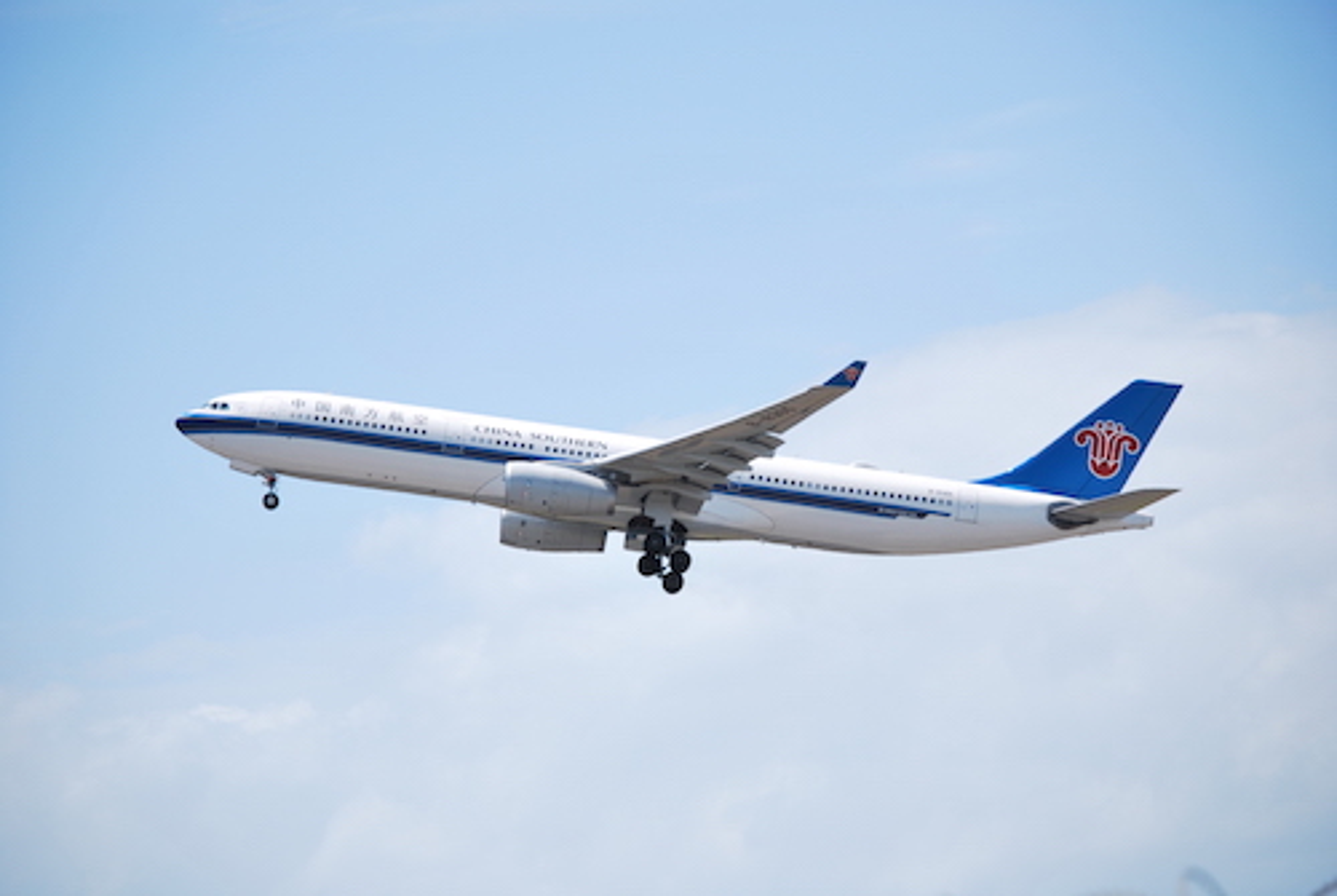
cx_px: 668
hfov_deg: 11.4
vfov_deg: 7.7
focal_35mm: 180
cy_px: 448
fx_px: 6695
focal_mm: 120
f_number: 7.1
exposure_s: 1/800
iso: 100
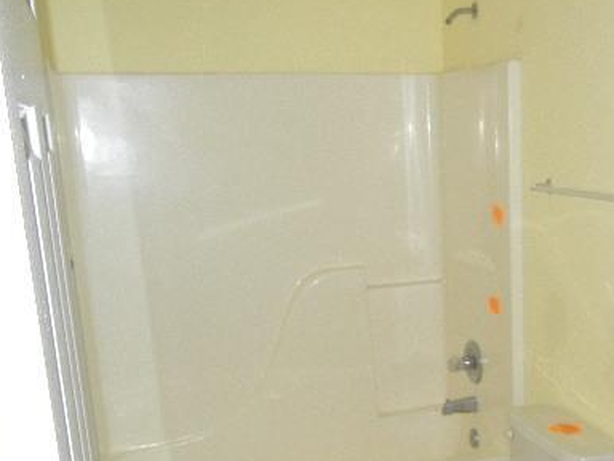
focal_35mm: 50
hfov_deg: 36.8
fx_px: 887
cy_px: 339
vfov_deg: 28.7
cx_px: 497
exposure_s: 1/30
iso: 200
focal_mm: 5.4
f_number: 3.5
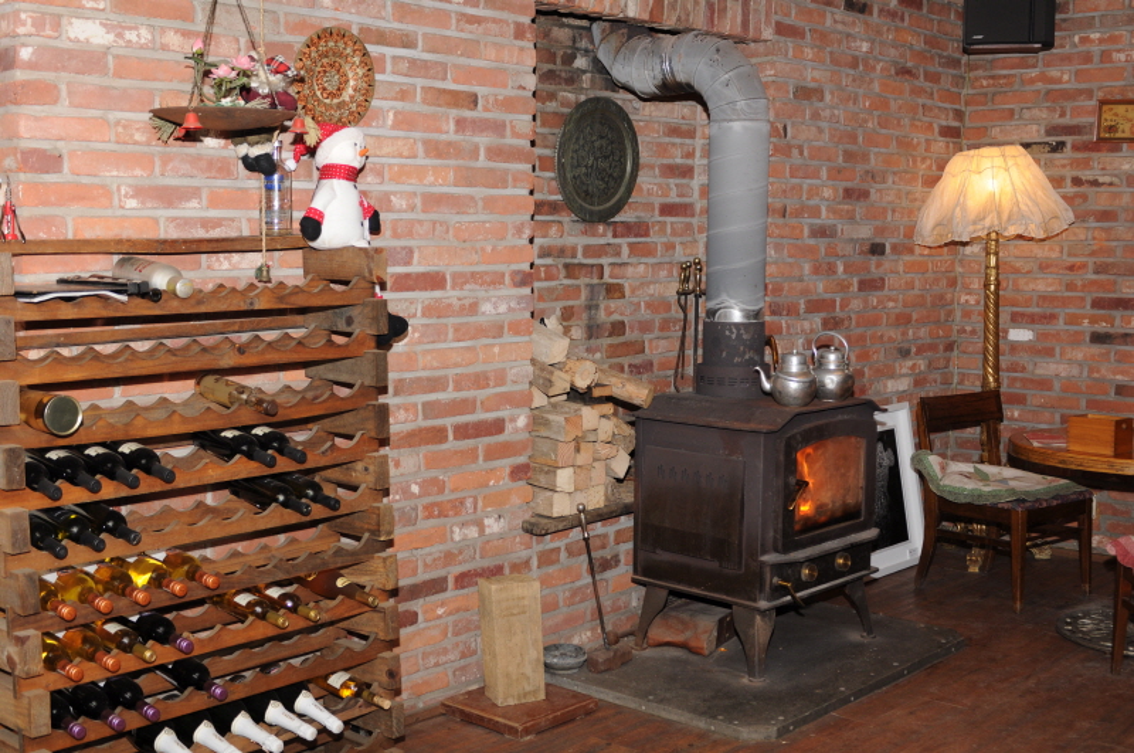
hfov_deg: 46.5
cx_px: 567
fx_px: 1321
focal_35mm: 42
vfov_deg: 31.8
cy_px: 376
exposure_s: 1/80
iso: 250
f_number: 3.5
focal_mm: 28
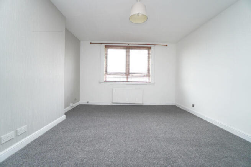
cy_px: 84
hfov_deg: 100.4
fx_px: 105
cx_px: 126
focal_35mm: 15
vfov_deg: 77.4
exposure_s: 1/160
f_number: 4
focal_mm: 10
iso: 400
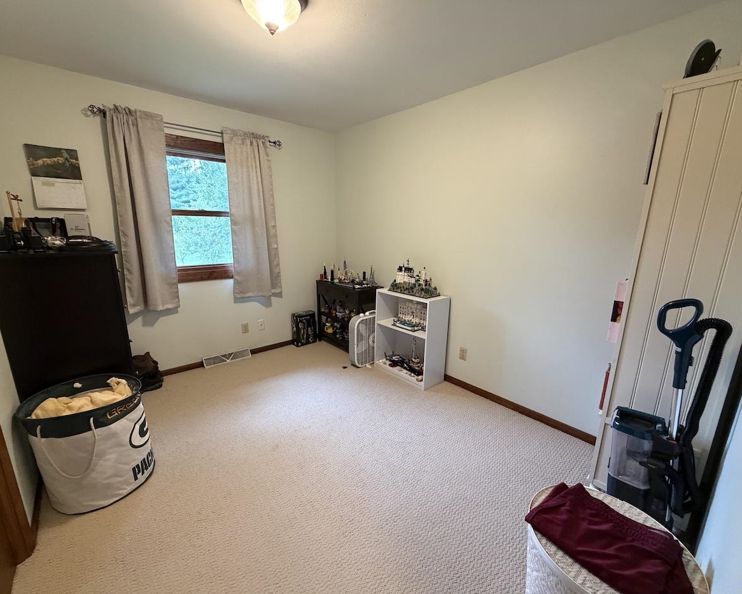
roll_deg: -0.3
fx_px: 329
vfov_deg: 84.0
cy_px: 304
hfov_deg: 96.8
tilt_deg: -13.6
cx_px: 375
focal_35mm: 15
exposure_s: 1/60
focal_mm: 2.22
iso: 500
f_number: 2.2
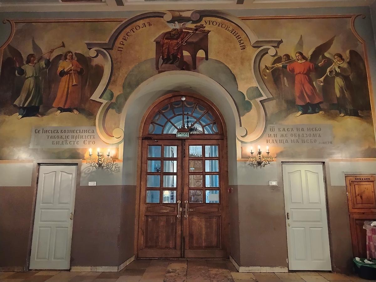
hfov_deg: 71.6
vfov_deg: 56.8
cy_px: 141
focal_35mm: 24
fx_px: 261
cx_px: 188
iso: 1775
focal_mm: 5.25
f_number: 1.75
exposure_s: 1/25
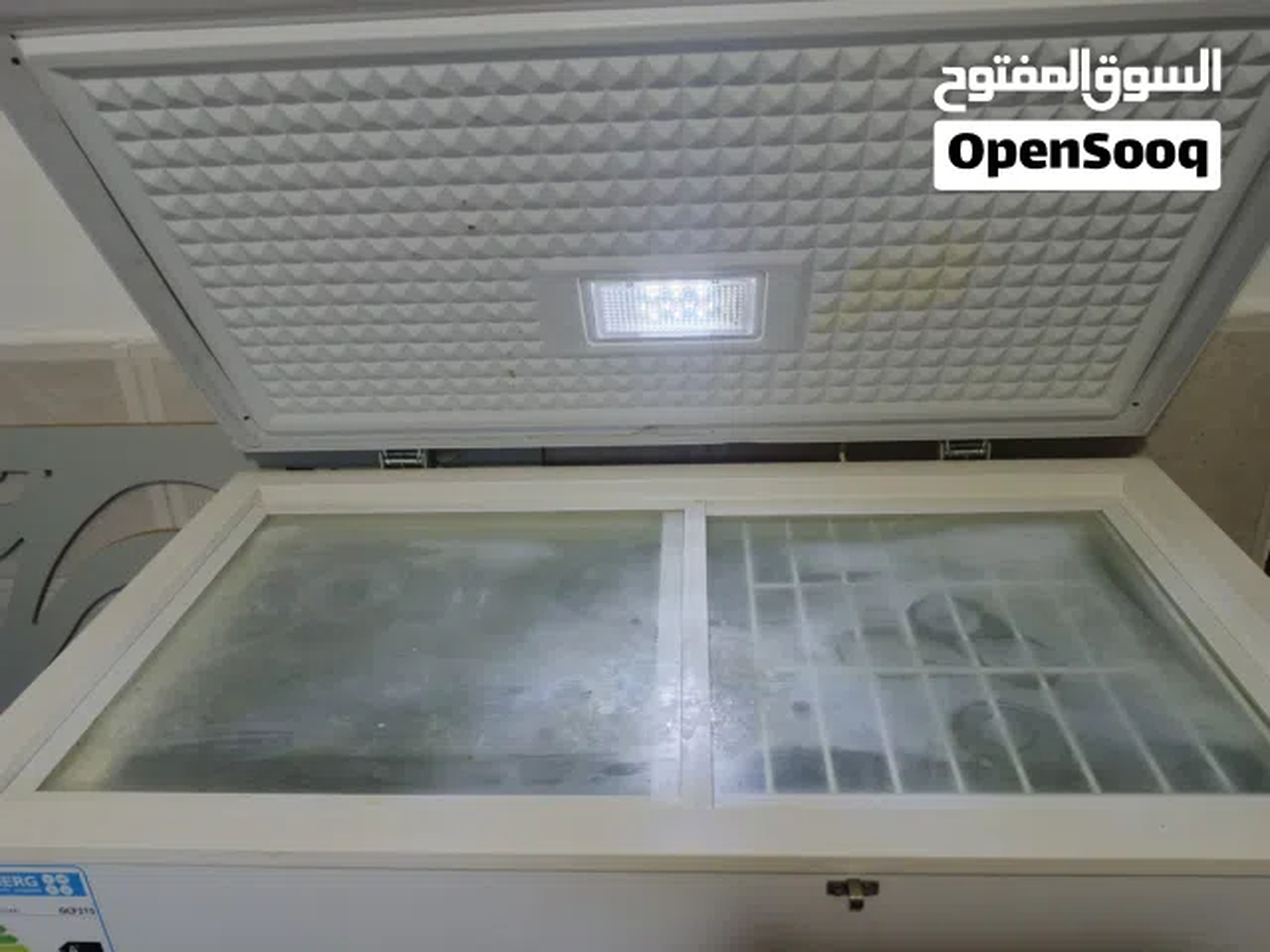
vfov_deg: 58.9
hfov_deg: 73.9
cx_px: 635
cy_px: 476
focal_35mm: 23
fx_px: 844
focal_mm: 4.09
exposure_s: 1/33.3
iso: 639
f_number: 1.6
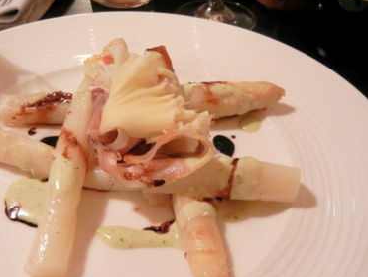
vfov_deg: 37.6
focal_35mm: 38
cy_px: 169
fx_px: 404
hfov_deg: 48.4
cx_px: 136
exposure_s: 1/10.5
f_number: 3.5
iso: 400
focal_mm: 5.4
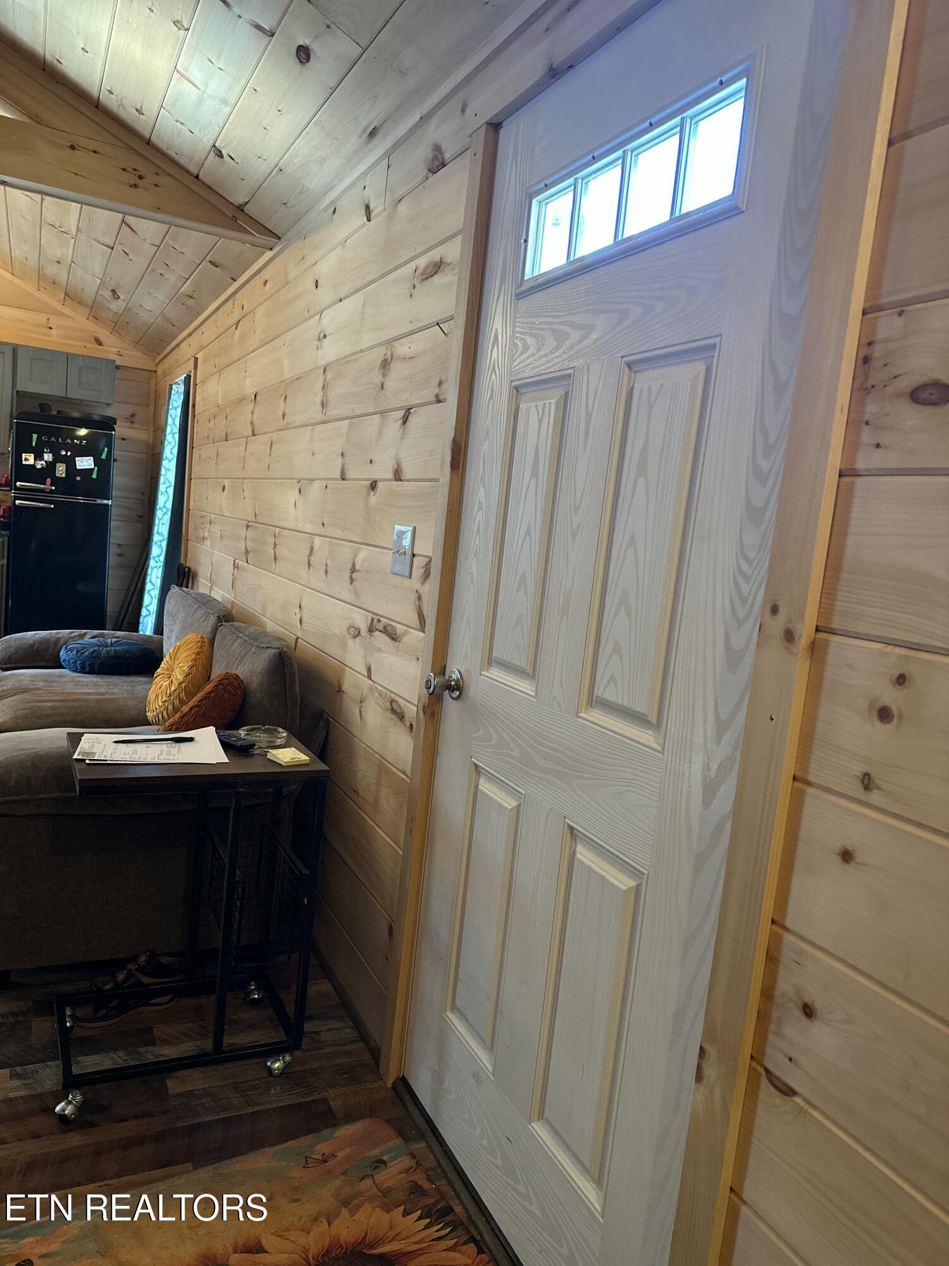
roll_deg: -6.6
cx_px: 474
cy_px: 633
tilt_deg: -6.3
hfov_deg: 56.8
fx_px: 877
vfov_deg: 71.6
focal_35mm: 24
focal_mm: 6.86
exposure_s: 1/60
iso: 400
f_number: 1.78
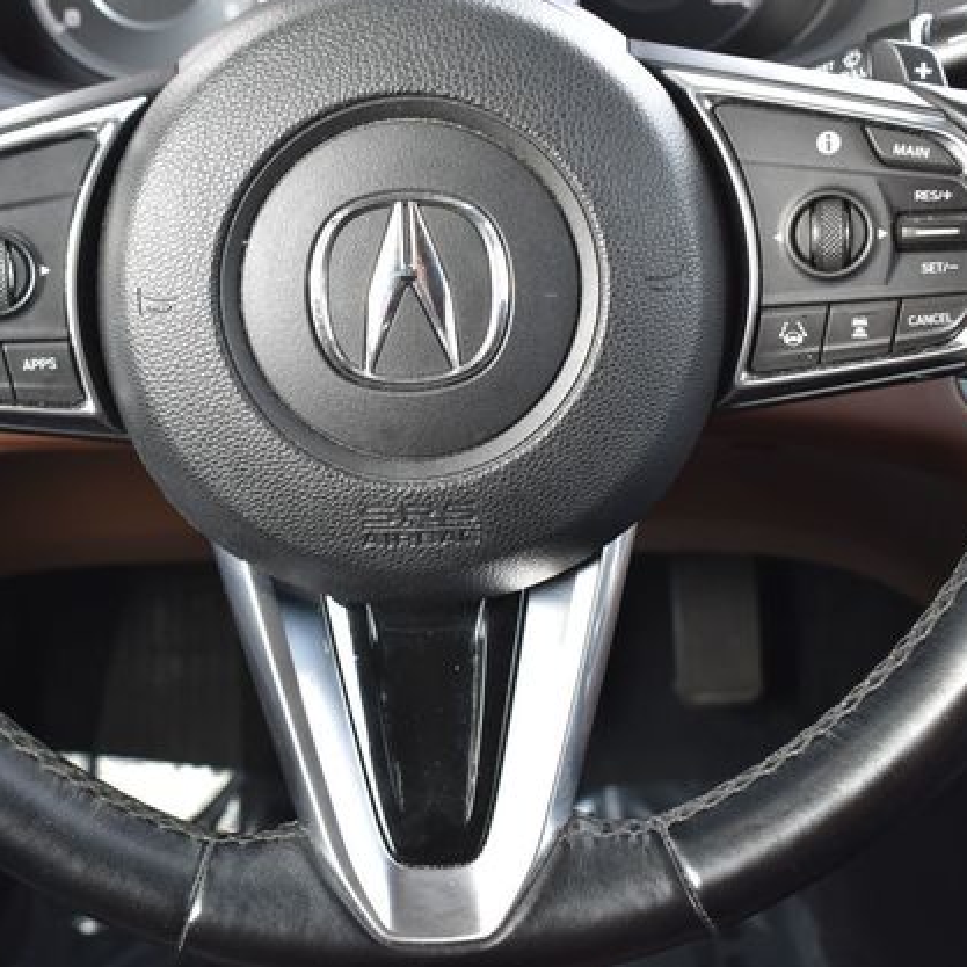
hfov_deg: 30.1
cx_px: 369
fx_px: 1790
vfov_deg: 30.2
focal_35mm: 57
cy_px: 475
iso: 400
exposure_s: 1/25
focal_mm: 29
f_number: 7.1
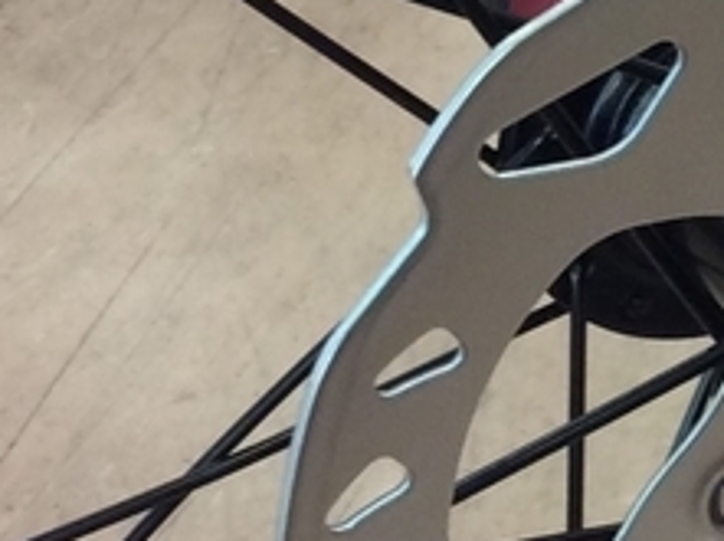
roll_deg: +3.5
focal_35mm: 174
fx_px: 3633
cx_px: 1150
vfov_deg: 8.5
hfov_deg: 10.9
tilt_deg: -30.9
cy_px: 161
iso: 64
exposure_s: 1/24
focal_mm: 3.3
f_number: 2.4
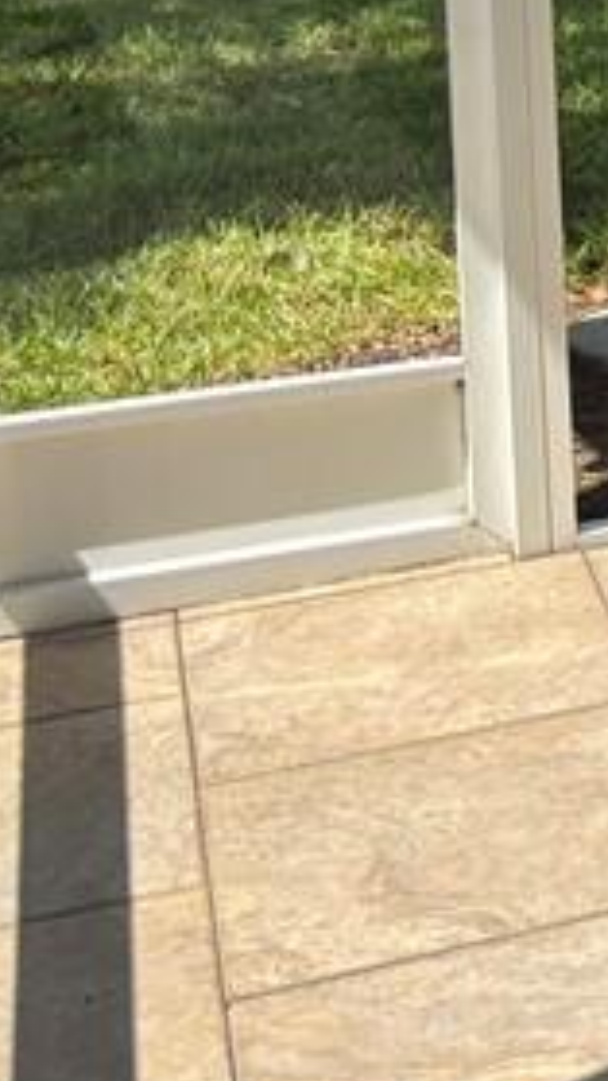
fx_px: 2980
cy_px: -163
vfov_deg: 19.5
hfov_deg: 9.9
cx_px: 1572
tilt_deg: -10.9
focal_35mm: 104
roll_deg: -1.2
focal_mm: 5.96
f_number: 1.6
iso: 50
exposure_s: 1/1047
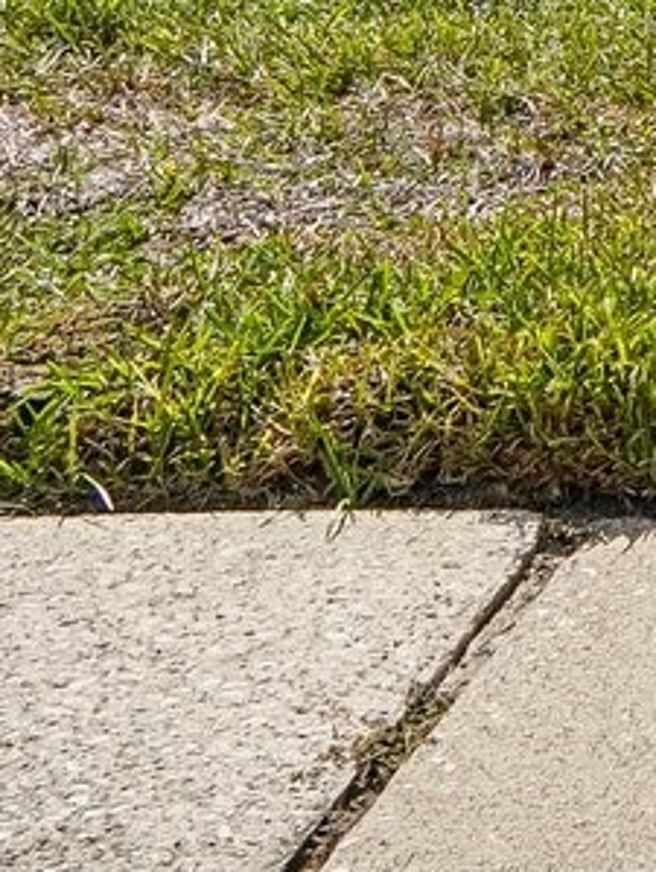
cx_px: 1857
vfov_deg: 10.3
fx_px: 4312
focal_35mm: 171
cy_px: -1089
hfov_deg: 7.7
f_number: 8
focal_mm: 26
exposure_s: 1/1250
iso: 500
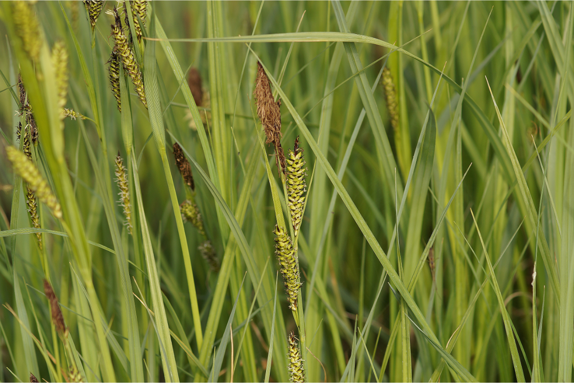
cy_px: 192
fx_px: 2391
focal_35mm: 150
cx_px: 287
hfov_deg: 13.7
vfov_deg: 9.1
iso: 100
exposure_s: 1/320
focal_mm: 100
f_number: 4
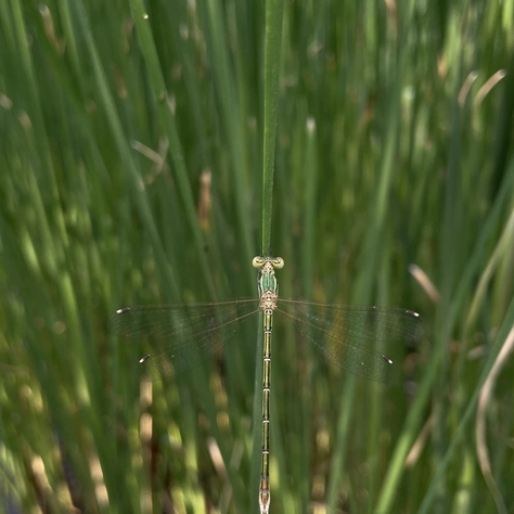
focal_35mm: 31
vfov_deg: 51.9
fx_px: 521
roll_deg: +0.2
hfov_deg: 52.5
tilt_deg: -26.5
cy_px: 325
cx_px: 258
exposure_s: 1/225
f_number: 1.6
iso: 40
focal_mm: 4.2
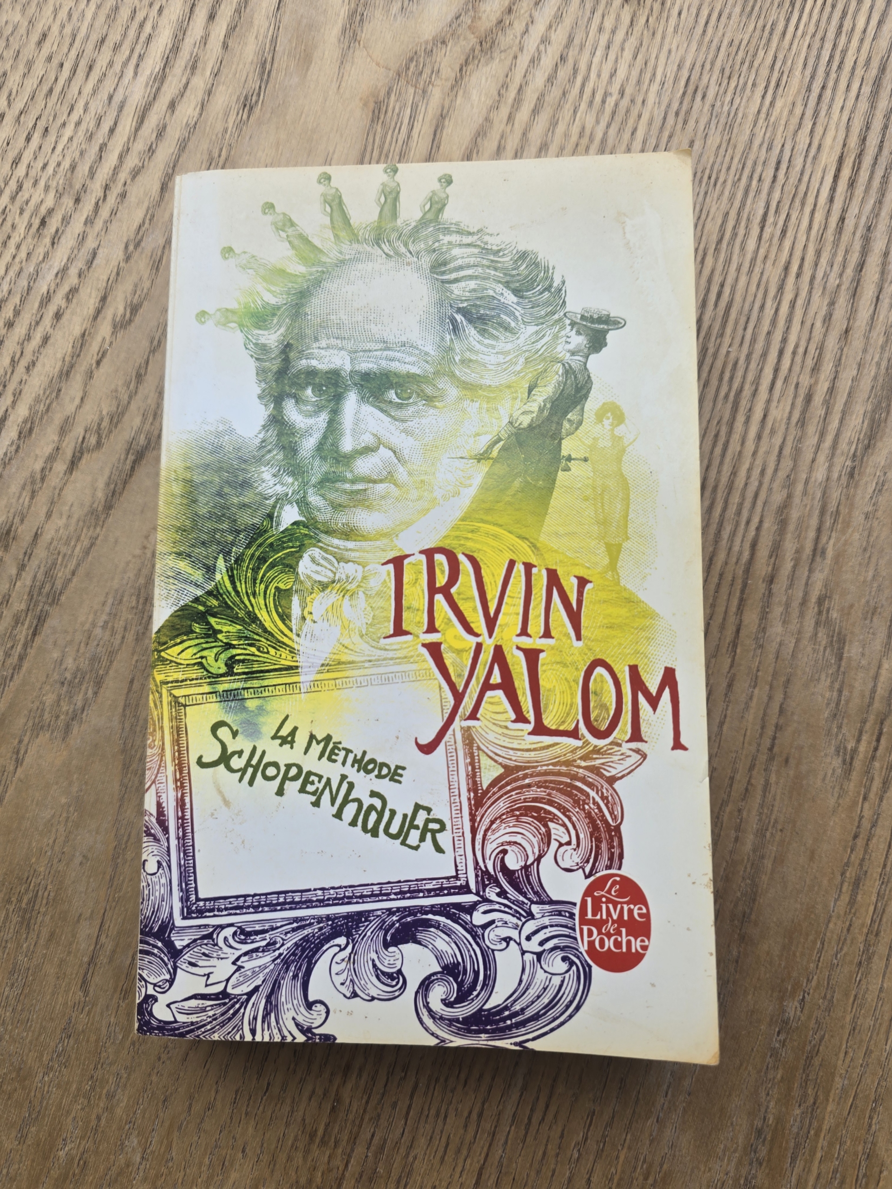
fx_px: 790
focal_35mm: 23
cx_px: 446
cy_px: 594
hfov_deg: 58.9
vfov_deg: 73.9
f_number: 1.7
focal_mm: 6.3
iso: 12
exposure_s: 1/180
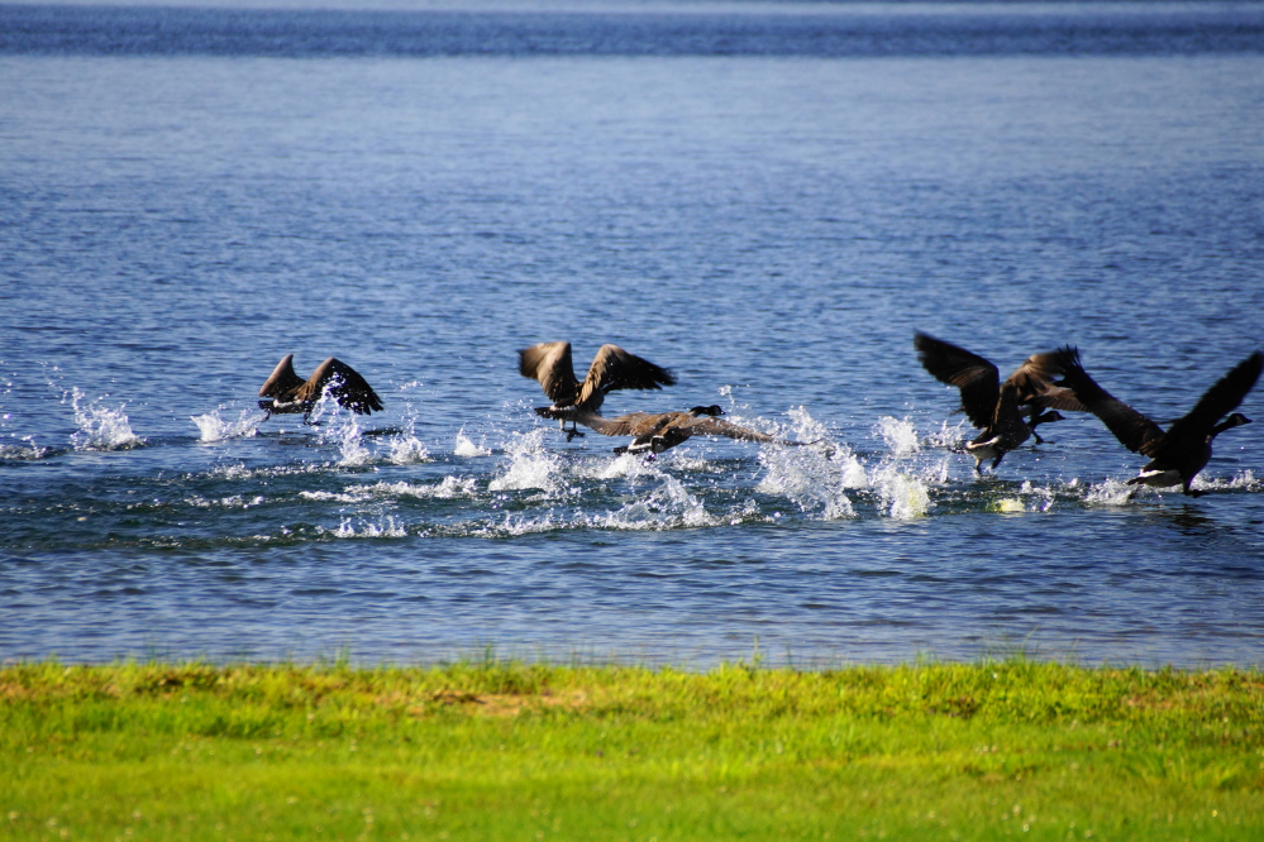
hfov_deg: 5.5
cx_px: 632
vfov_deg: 3.7
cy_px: 421
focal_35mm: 375
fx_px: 13166
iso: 320
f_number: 6.3
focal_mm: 250
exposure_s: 1/400
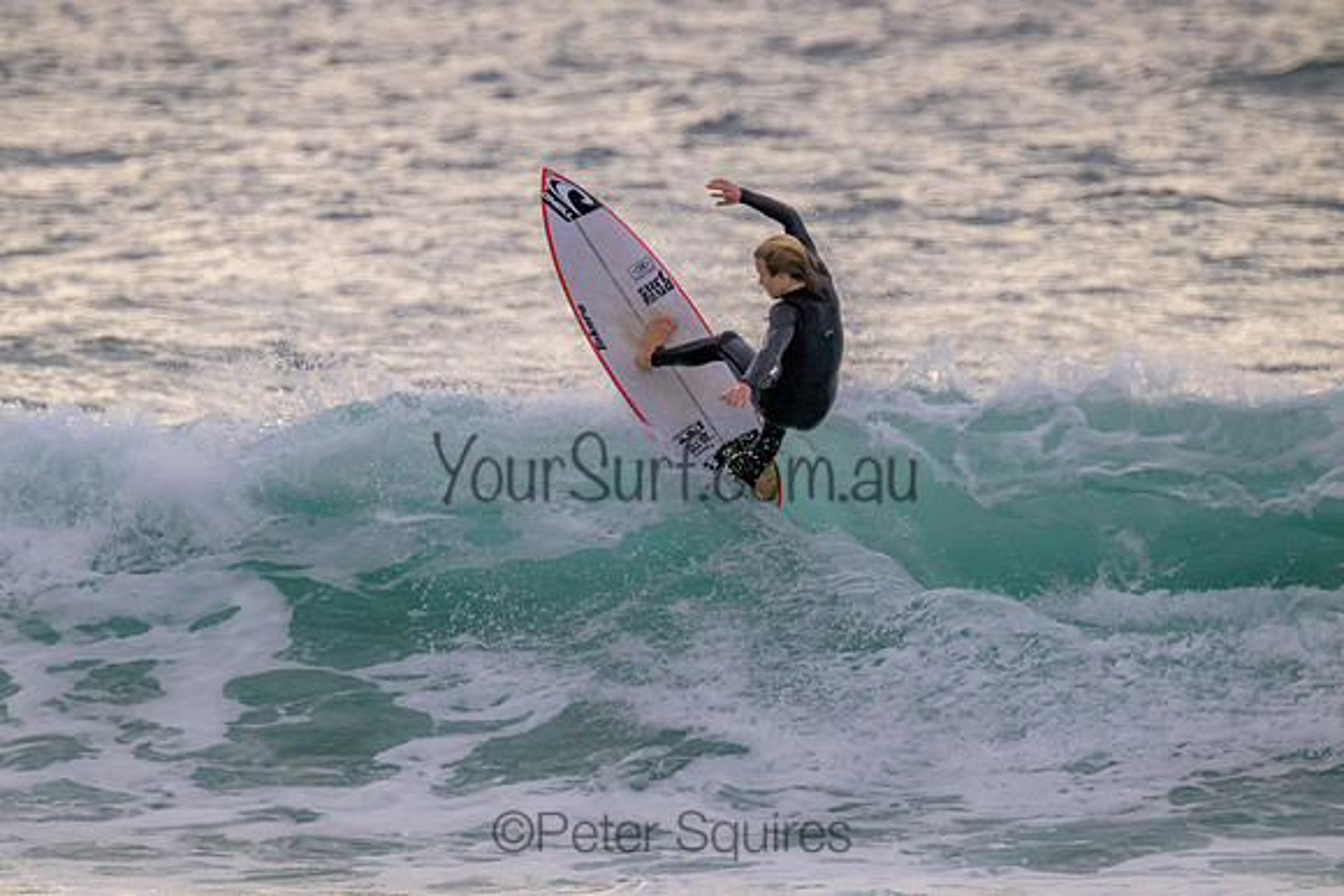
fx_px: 29872
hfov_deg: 2.6
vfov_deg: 1.7
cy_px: 448
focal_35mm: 800
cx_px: 672
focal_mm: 800
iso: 5600
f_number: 11
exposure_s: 1/2000
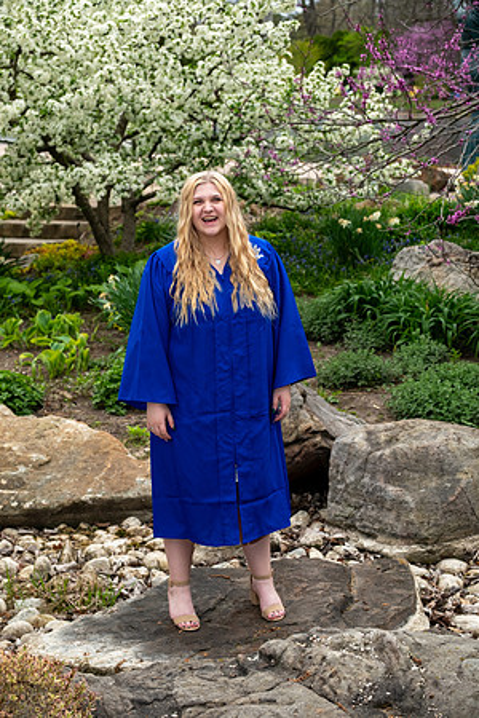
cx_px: 240
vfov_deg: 27.0
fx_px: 1497
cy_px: 359
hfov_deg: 18.2
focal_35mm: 75
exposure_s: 1/250
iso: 250
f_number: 4.5
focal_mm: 50
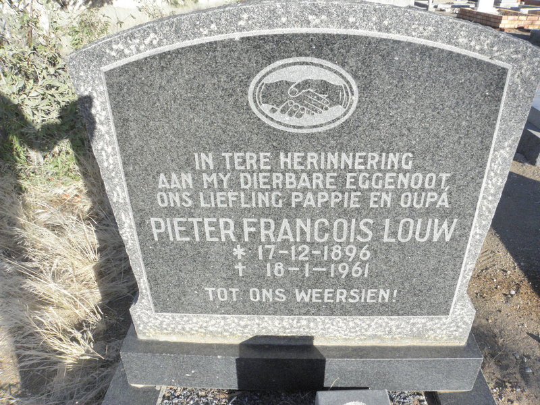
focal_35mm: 26
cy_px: 202
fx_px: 406
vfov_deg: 53.1
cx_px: 270
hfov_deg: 67.3
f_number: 6.3
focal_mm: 4.6
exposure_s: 1/400
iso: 200
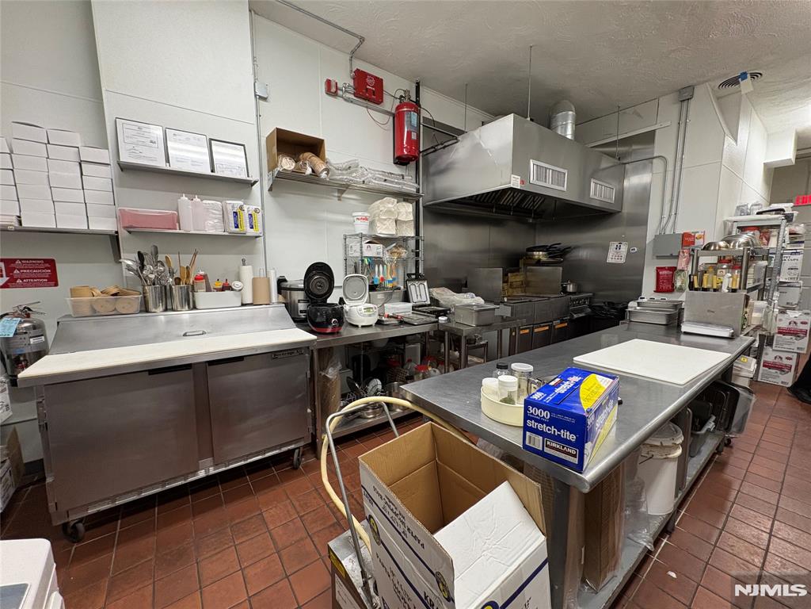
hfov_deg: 102.1
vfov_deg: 85.7
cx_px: 406
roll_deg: -0.6
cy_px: 304
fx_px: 328
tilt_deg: -6.5
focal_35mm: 14
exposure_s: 1/60
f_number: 2.2
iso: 250
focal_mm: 2.22
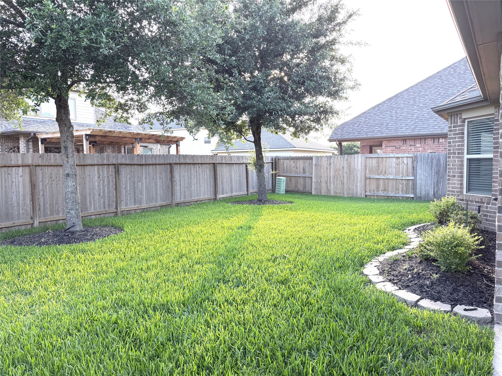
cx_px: 251
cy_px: 188
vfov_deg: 56.8
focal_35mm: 24
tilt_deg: -3.5
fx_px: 348
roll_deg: +0.5
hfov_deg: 71.6
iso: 100
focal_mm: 6.76
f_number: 1.78
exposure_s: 1/246
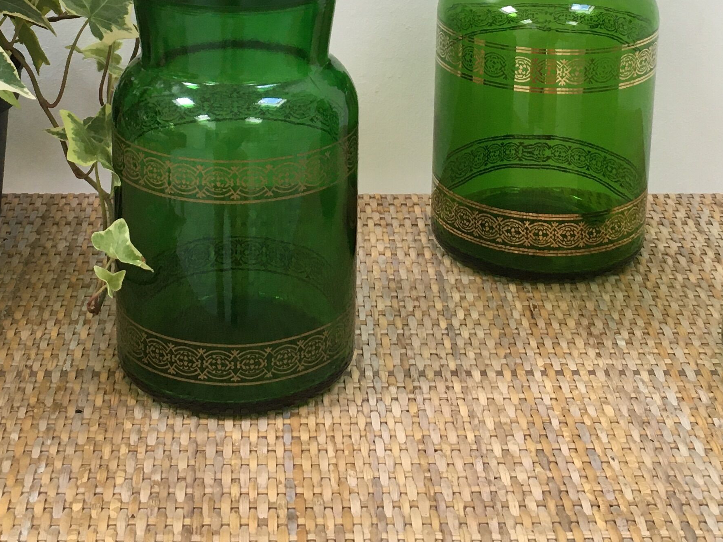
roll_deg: -1.0
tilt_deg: -14.6
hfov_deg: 29.4
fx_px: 1378
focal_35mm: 66
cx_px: 336
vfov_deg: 21.4
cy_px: -18
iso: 40
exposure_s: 1/33
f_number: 2.2
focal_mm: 4.15
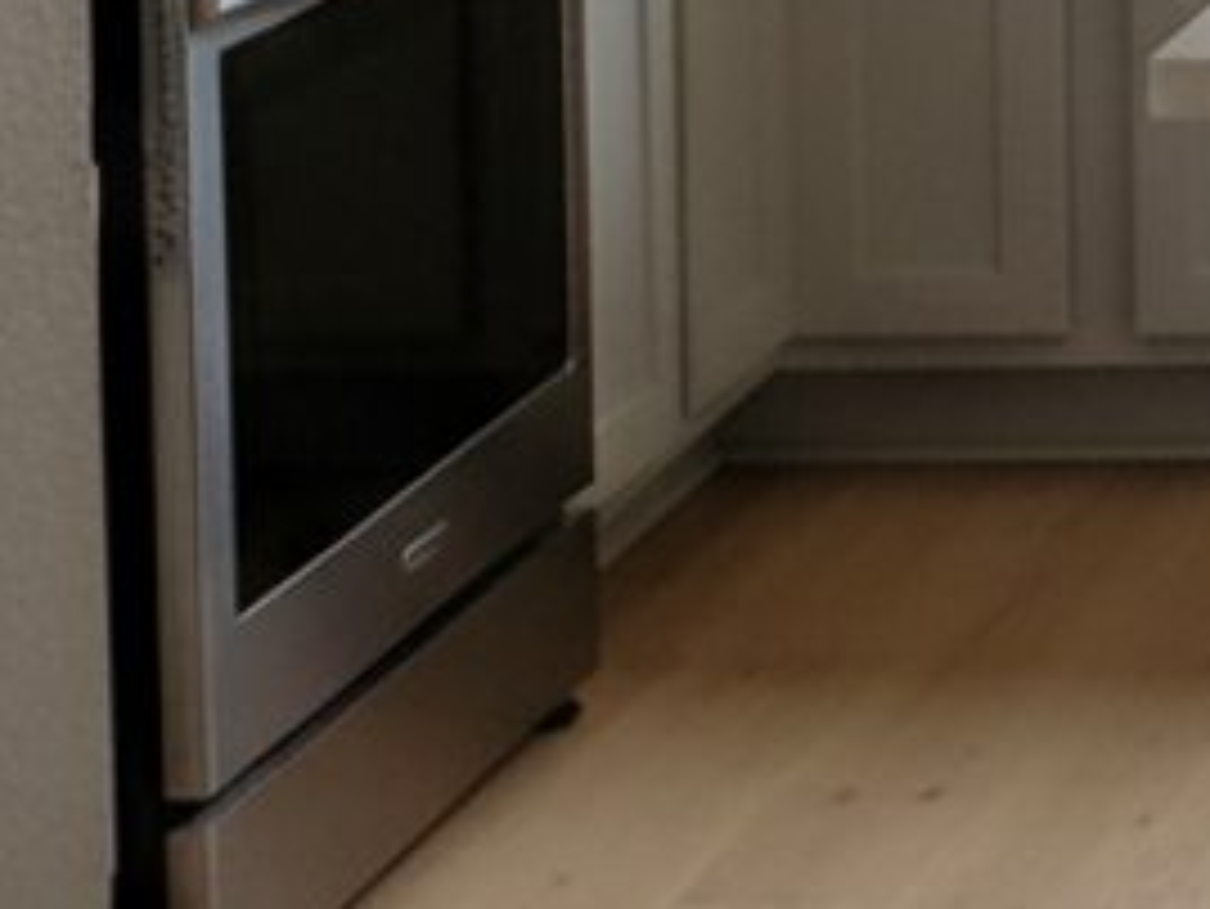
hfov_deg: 14.6
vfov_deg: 12.6
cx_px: 2537
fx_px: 3742
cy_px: -760
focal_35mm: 107
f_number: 1.78
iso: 479
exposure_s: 1/1403
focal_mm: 6.8
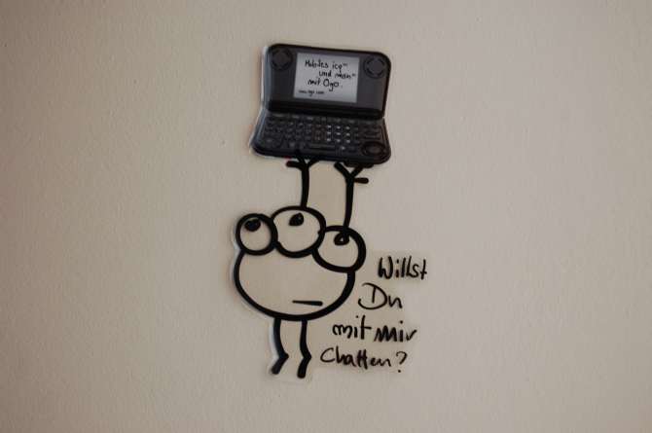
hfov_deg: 24.6
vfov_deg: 16.5
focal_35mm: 82
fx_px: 1492
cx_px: 326
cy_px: 216
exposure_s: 1/30
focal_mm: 55
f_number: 5.6
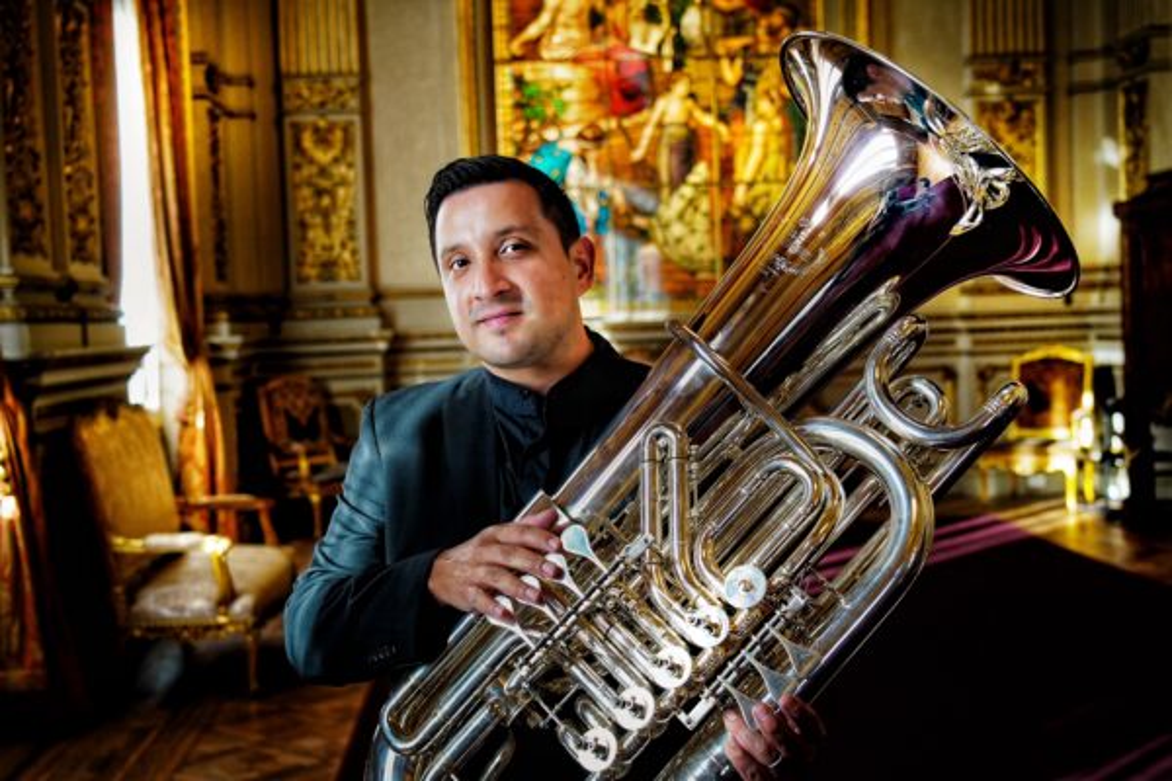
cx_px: 586
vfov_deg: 31.2
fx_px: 1400
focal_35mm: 43
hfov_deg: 45.4
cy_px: 390
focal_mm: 43
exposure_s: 1/250
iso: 2000
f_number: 4.5
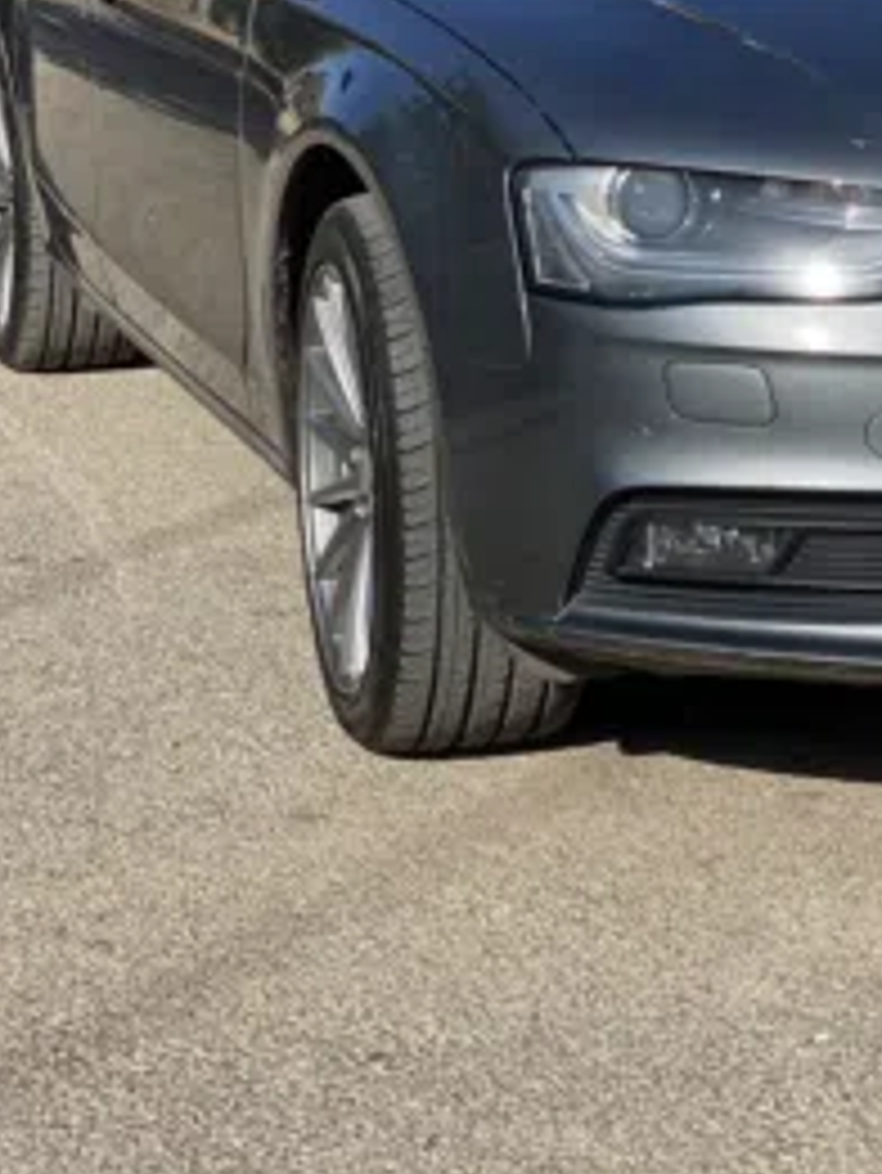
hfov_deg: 13.8
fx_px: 3598
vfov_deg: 18.4
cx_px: 882
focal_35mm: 106
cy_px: 232
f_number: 2
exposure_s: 1/1653
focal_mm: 6
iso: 20
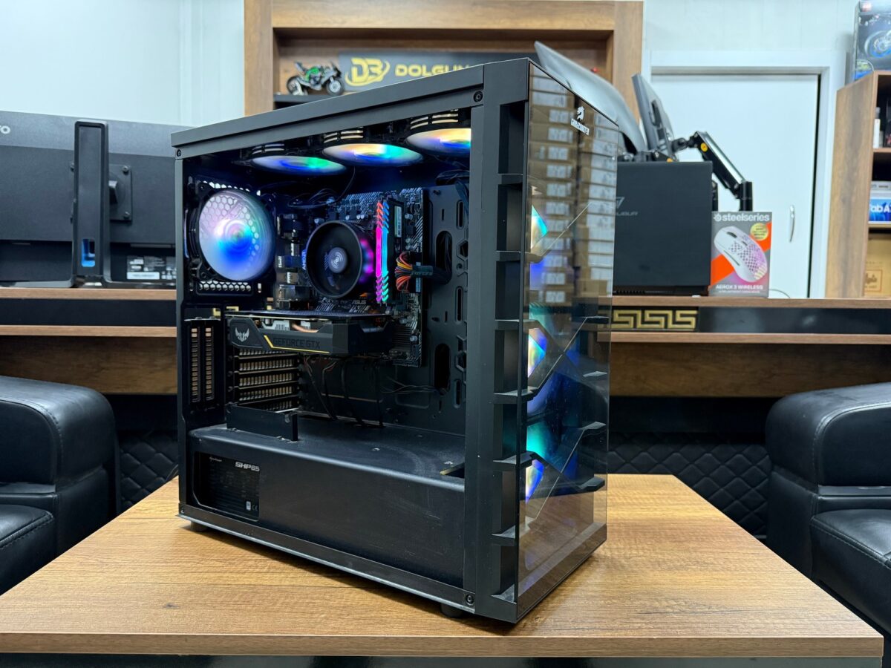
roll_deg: -0.9
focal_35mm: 24
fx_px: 618
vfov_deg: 56.8
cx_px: 446
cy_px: 334
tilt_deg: -2.7
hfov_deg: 71.6
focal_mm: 6.76
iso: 500
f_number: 1.78
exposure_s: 1/50
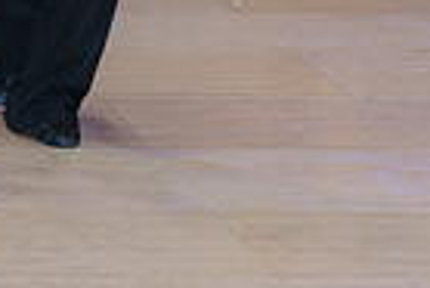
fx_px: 3348
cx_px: -87
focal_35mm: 280
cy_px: -271
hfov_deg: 7.3
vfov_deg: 4.8
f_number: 2.8
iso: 400
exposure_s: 1/200
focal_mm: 67
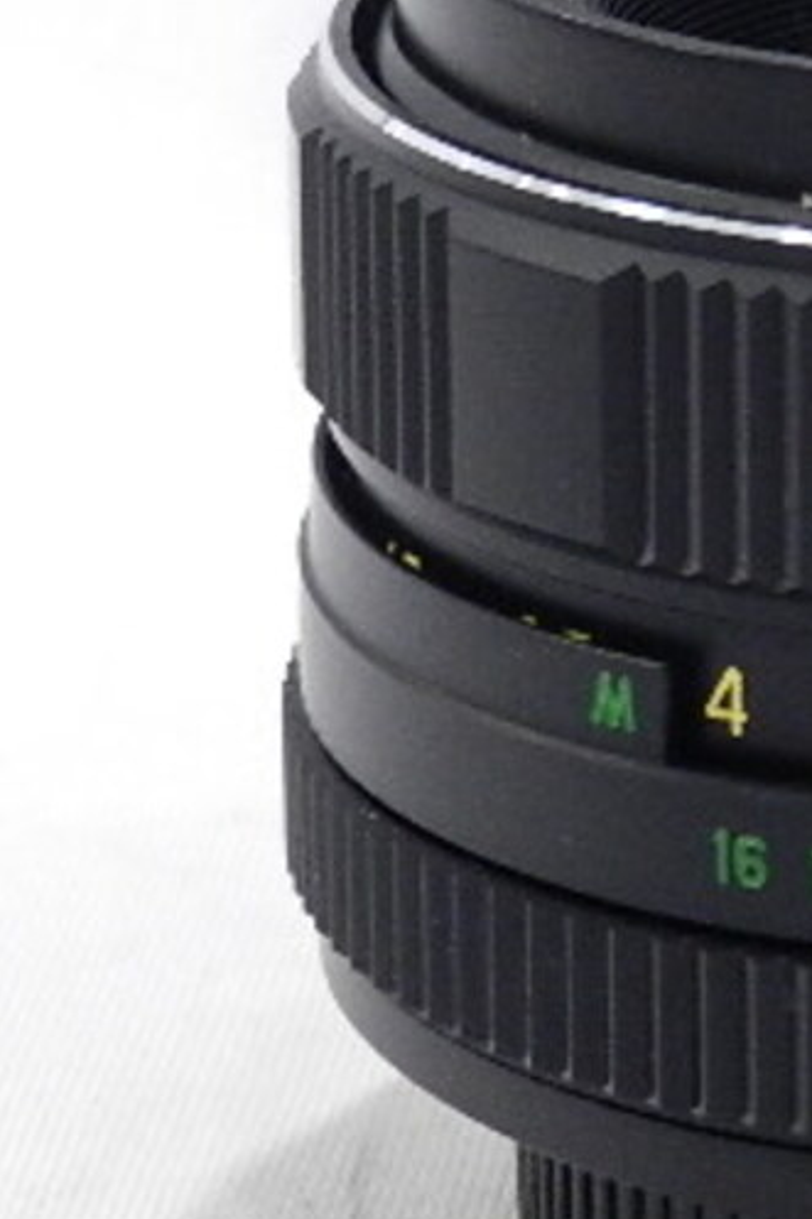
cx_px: 1060
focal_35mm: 211
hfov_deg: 6.5
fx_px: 7143
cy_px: 552
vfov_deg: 9.8
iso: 800
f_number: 4.4
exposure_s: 1/50
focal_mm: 14.9
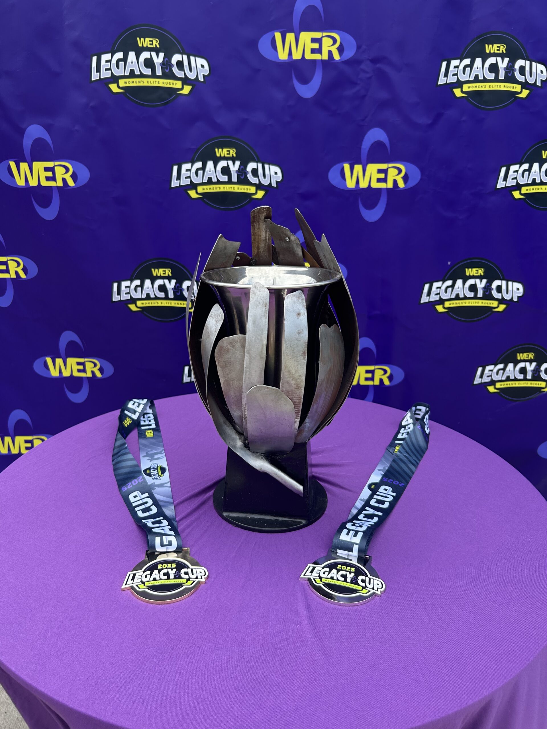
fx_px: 548
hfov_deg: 53.1
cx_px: 274
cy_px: 364
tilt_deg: -18.8
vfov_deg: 67.3
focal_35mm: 26
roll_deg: +0.1
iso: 50
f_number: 1.5
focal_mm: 5.7
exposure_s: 1/1252
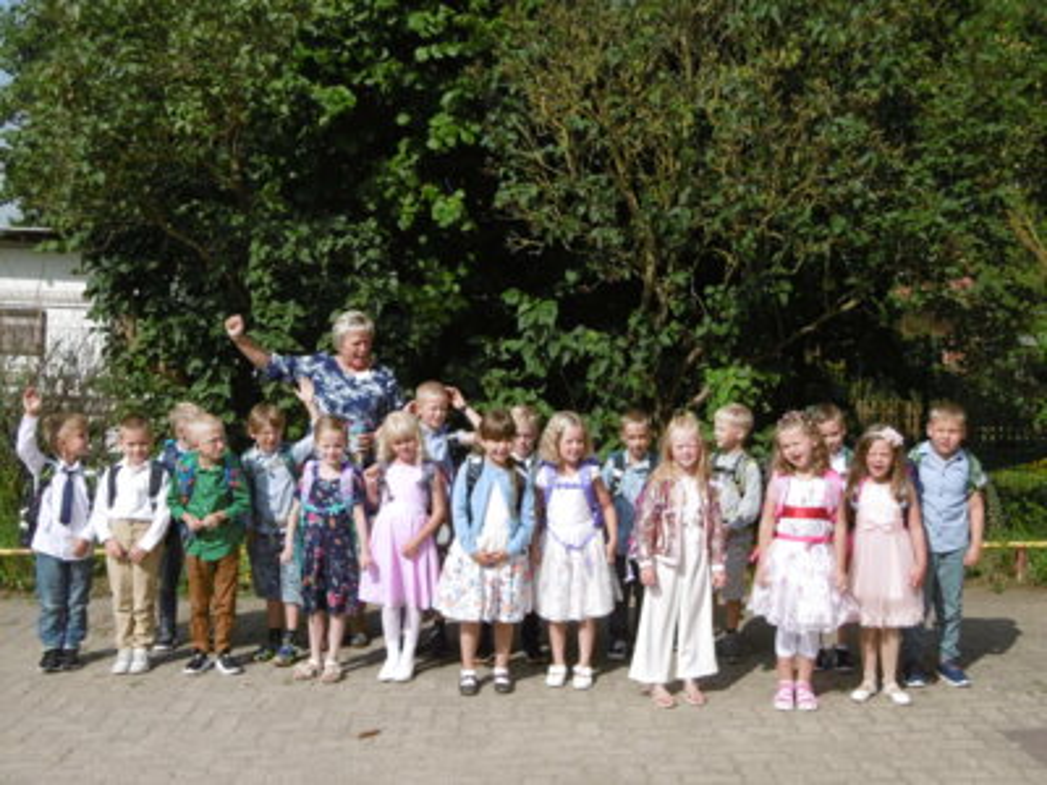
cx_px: 524
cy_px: 392
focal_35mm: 43
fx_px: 1301
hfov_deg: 43.9
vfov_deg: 33.6
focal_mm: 7.7
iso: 100
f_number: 3.8
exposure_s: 1/800
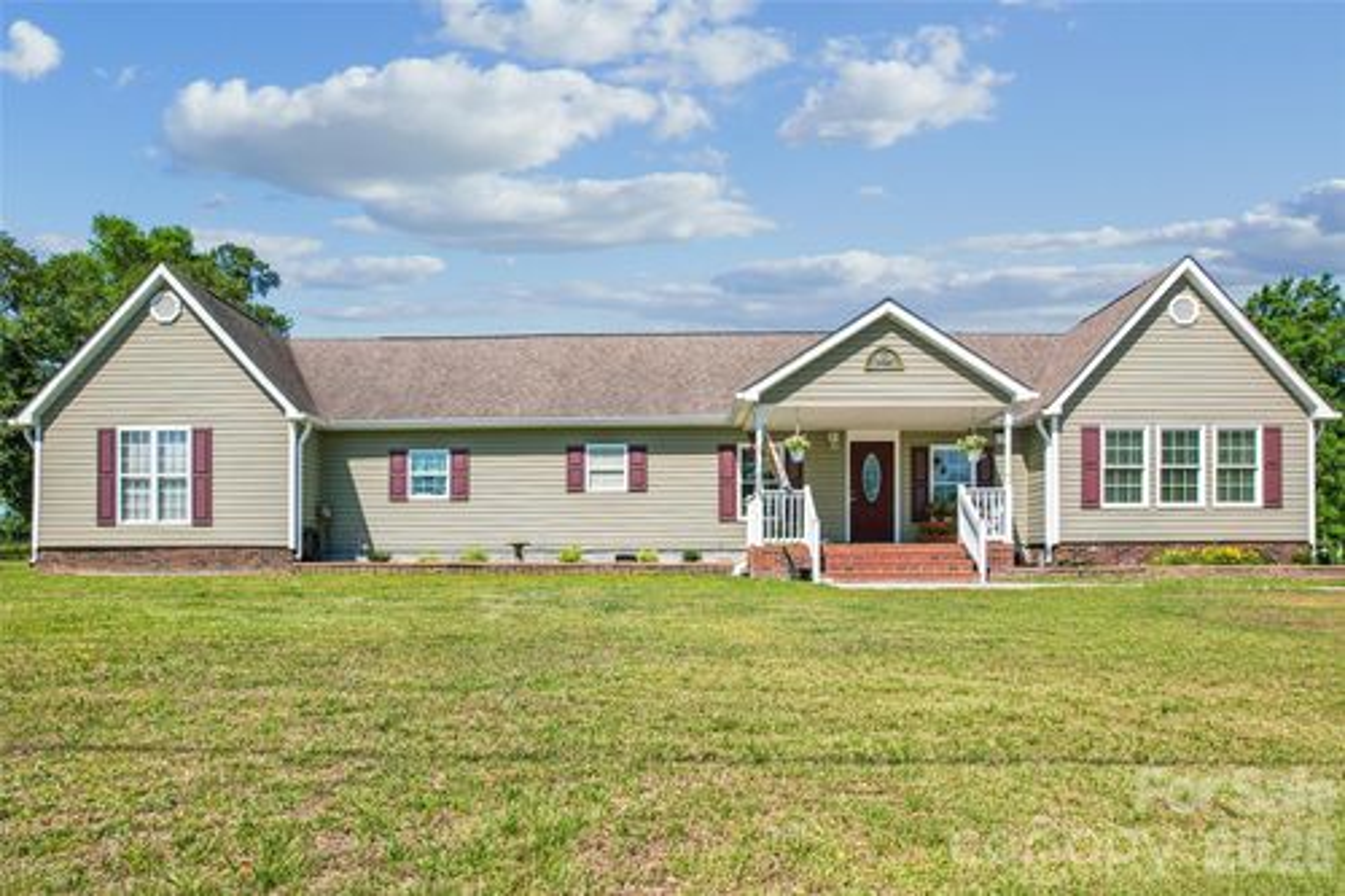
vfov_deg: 57.2
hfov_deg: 78.6
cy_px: 448
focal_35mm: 22
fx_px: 822
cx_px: 672
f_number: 2.8
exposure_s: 1/250
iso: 120
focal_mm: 8.4
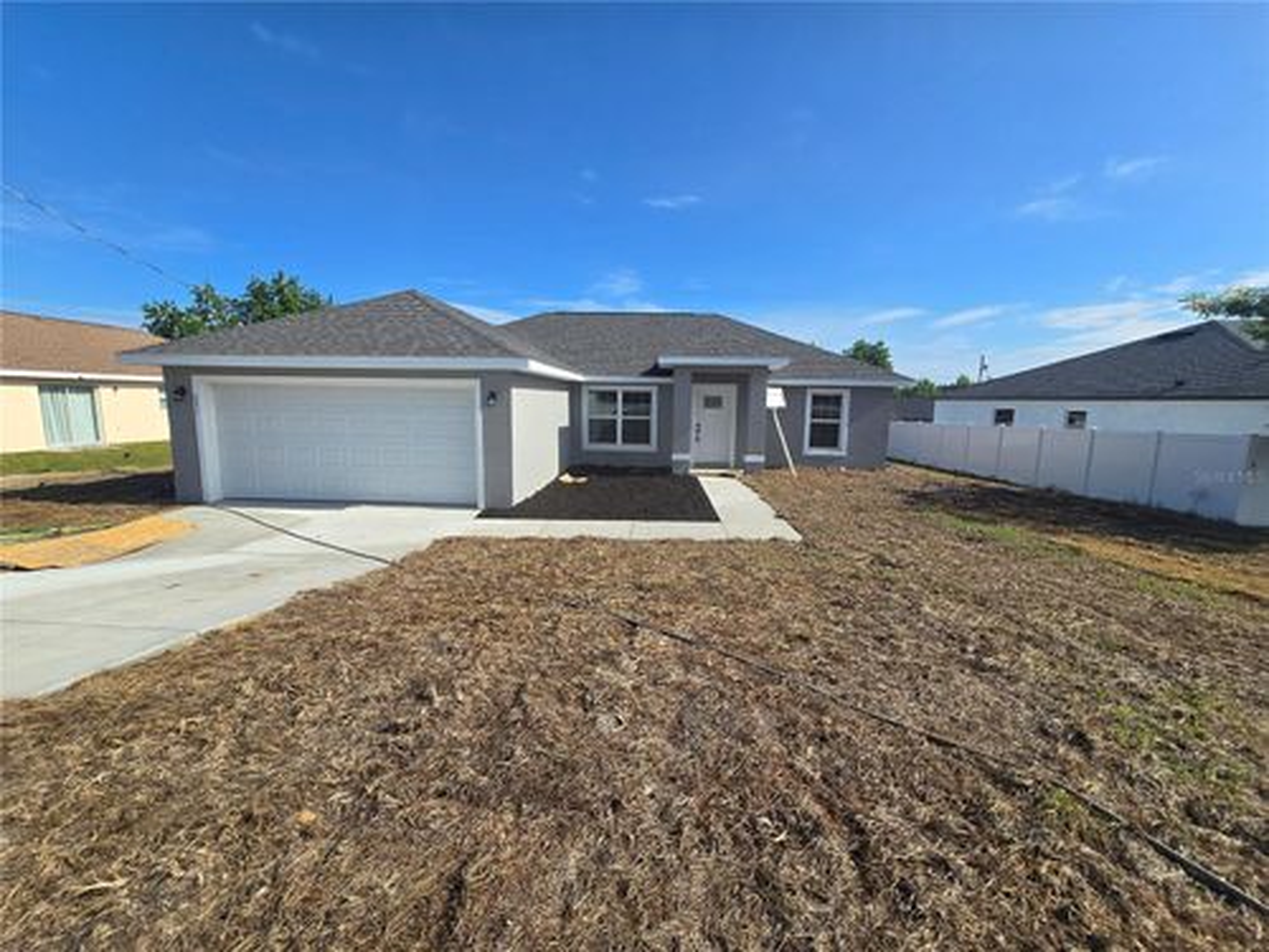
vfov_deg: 89.9
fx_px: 477
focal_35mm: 13
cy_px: 476
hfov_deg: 106.2
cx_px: 634
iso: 50
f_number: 2.2
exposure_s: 1/2723
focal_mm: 2.2
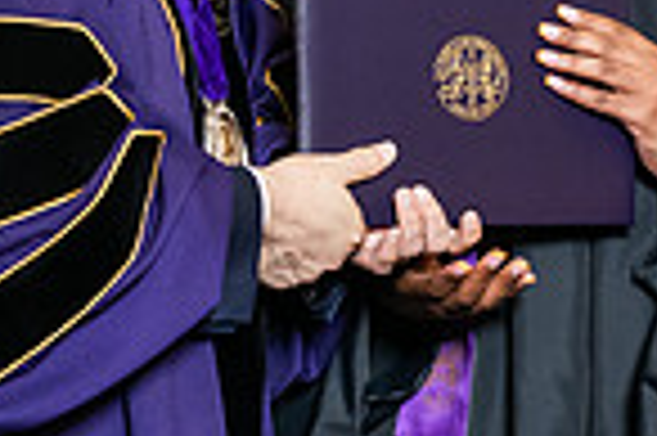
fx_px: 4776
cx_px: 356
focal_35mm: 262
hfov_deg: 7.9
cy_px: -56
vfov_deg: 5.2
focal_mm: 66
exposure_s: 1/200
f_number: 5
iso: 2000
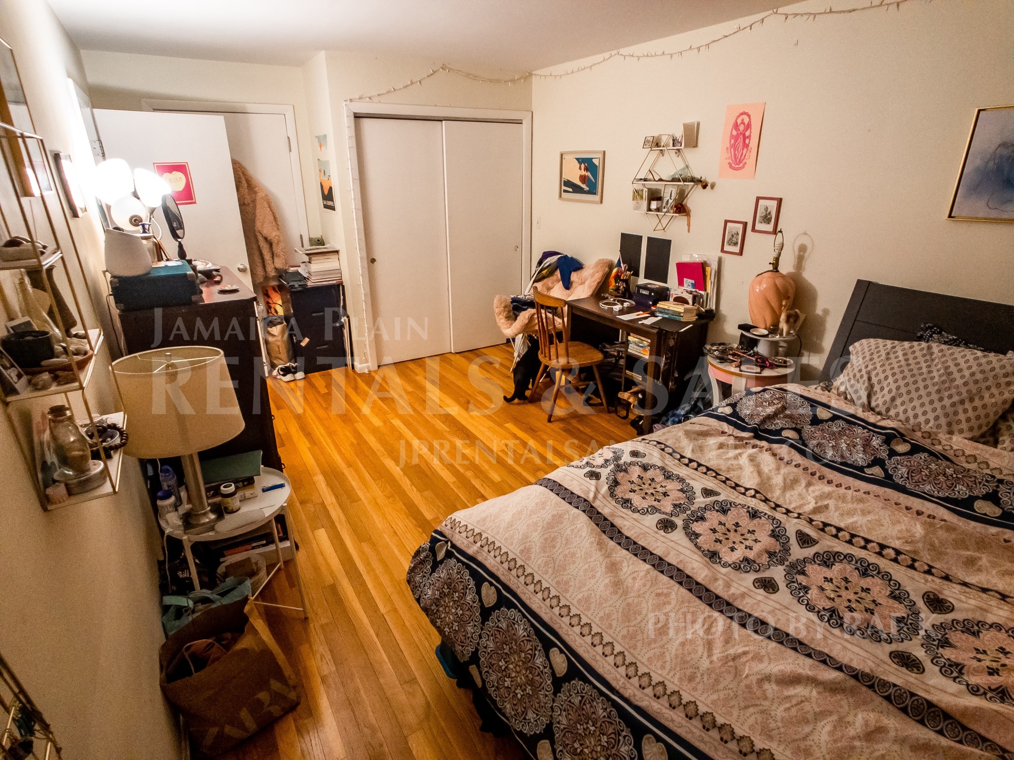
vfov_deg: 49.7
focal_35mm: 28
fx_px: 820
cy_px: 380
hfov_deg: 63.4
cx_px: 507
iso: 80
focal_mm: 3.99
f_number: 1.8
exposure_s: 1/30
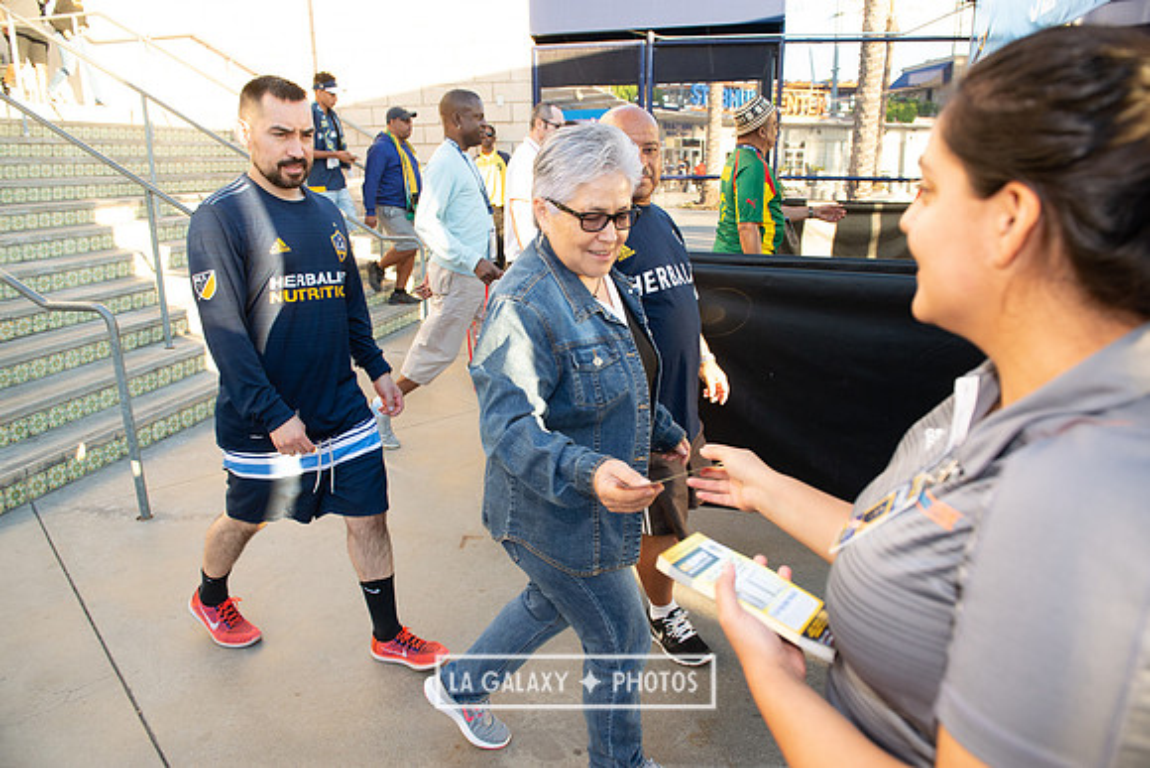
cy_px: 384
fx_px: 767
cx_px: 575
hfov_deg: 73.7
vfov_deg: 53.2
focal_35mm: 24
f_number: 4.5
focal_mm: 24
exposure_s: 1/400
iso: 800
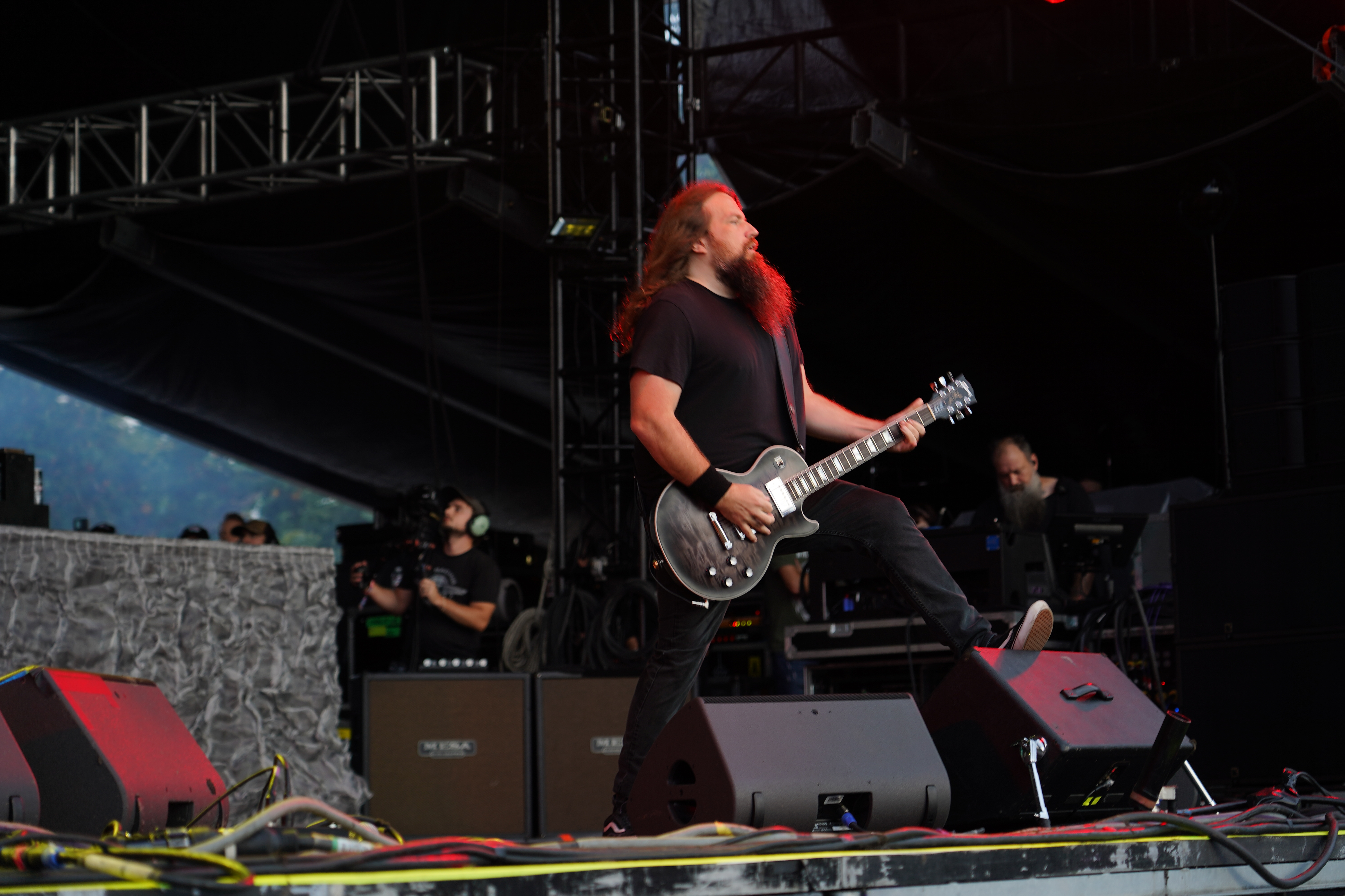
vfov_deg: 15.9
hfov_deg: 23.6
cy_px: 448
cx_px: 672
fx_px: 3213
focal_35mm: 86
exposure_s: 1/100
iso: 160
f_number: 4
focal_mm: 86
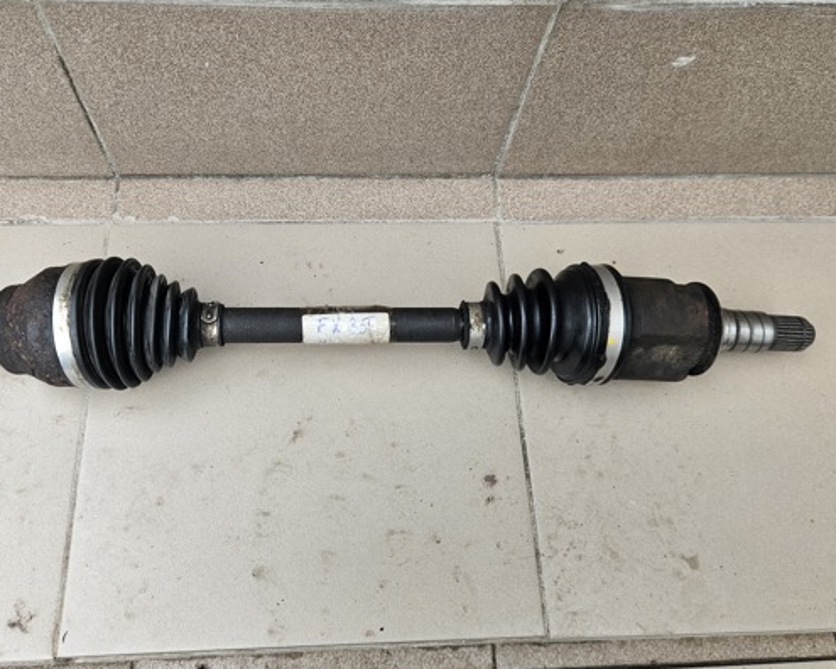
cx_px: 356
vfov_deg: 49.9
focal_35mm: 29
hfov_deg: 60.2
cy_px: 306
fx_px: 718
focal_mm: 5.4
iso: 40
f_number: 1.8
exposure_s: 1/445
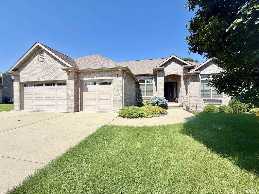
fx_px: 105
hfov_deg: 102.1
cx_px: 130
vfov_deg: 85.7
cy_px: 97
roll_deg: +0.5
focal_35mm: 14
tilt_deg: +0.1
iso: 20
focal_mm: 2.22
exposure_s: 1/955
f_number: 2.2
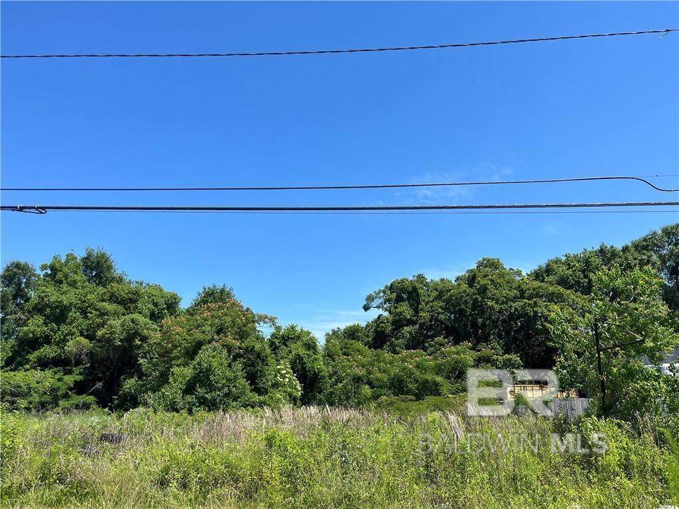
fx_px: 510
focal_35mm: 26
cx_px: 340
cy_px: 254
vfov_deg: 53.1
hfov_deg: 67.3
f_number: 1.6
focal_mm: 5.1
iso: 50
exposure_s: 1/2755
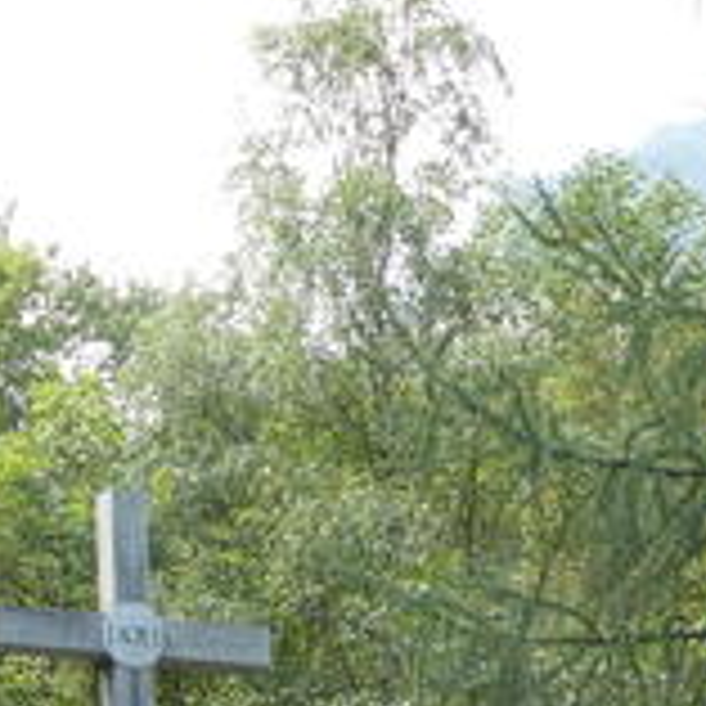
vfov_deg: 14.9
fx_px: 2584
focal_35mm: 112
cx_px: 342
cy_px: 899
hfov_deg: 15.6
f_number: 4
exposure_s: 1/80
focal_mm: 5.4
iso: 80
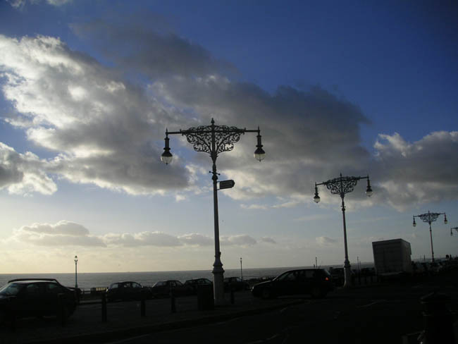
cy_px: 172
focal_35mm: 37
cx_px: 229
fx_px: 490
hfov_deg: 50.1
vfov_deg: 38.7
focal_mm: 5.7
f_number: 6.7
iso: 50
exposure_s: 1/350
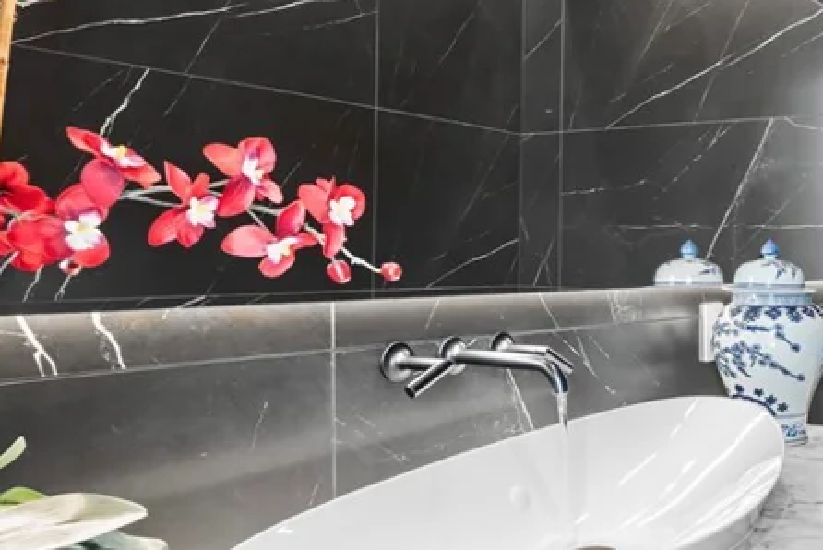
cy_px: 270
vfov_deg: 34.3
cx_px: 753
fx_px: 892
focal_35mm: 39
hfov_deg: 44.7
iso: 250
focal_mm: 17
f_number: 8
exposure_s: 1/2.5
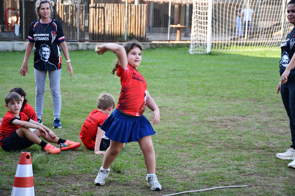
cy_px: 98
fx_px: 811
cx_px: 148
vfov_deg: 13.8
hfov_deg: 20.6
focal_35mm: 99
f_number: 5.6
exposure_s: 1/250
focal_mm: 66
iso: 400
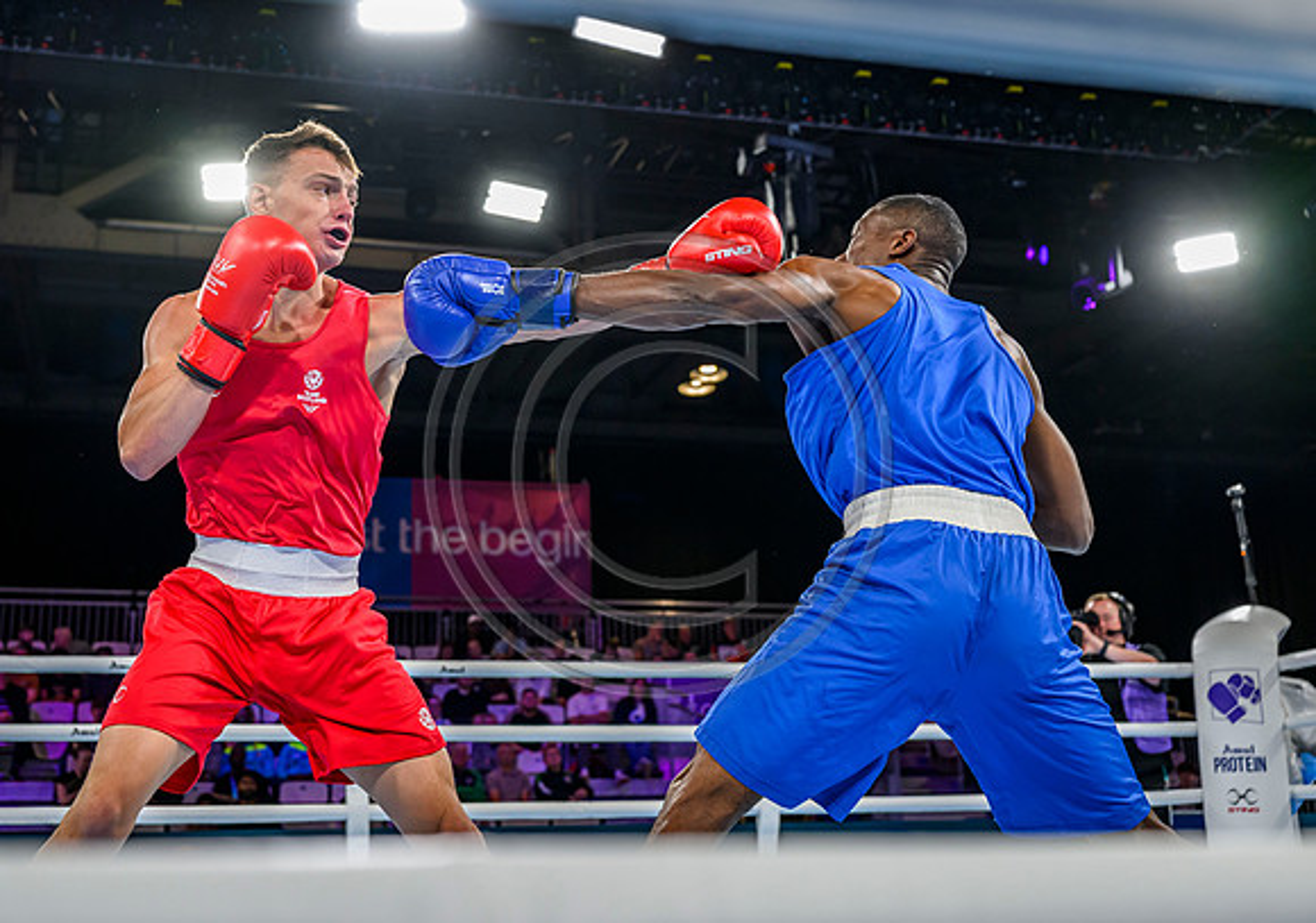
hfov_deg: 44.5
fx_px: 1602
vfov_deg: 32.1
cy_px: 374
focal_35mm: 43
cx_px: 568
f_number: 3.2
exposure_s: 1/1600
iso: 2000
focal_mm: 35
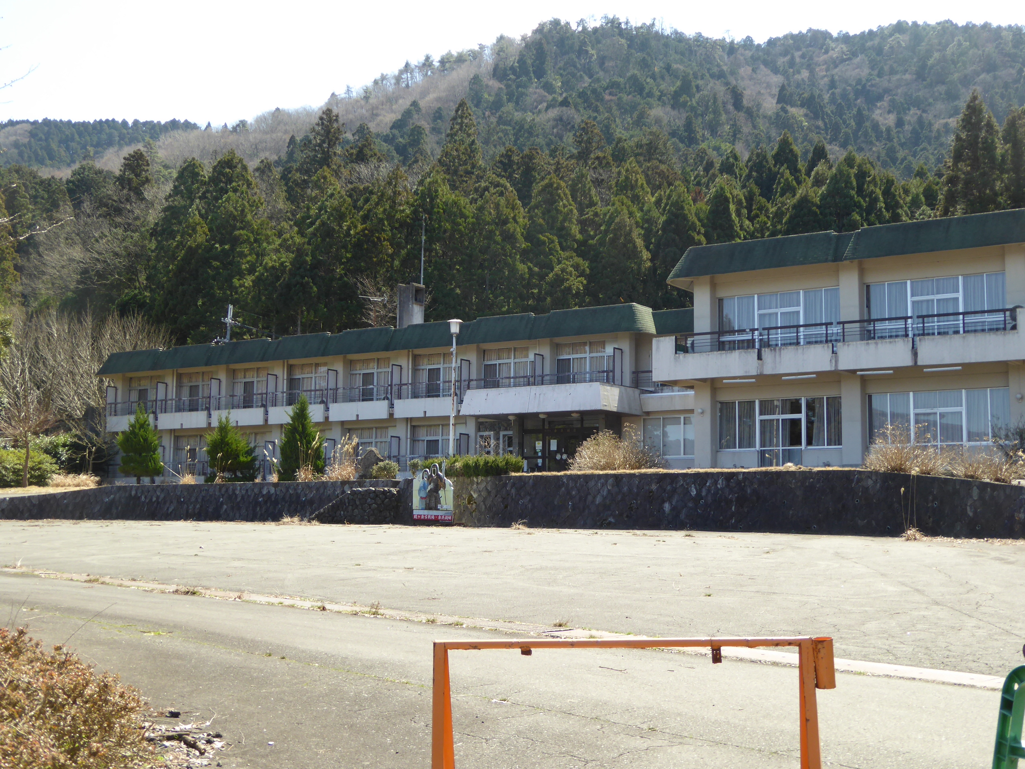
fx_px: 1451
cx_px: 512
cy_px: 384
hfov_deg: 38.9
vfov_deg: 29.7
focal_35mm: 49
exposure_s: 1/200
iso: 100
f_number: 4
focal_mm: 8.4
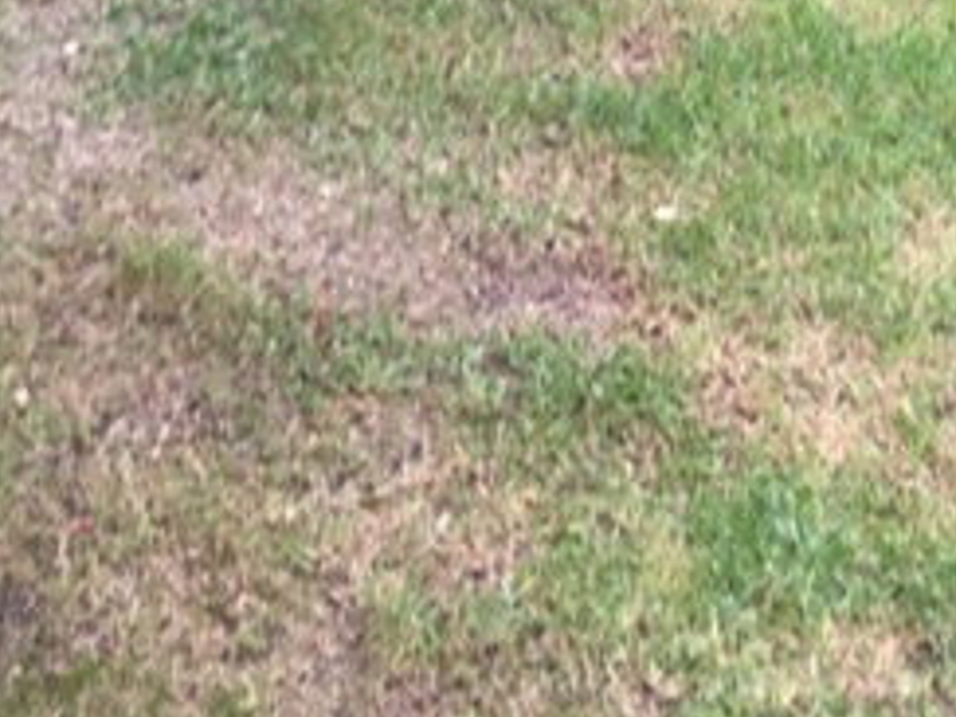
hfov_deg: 24.7
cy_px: -208
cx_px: 909
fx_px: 2099
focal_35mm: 76
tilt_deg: -21.9
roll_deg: -5.9
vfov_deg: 18.1
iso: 32
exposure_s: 1/60
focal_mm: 4.15
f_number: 2.2
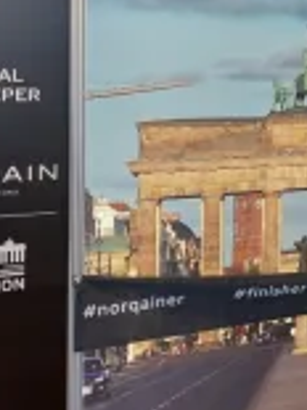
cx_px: 315
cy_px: 118
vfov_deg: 29.1
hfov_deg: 21.4
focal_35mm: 66
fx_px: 782
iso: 80
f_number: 1.8
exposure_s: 1/50
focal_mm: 5.23
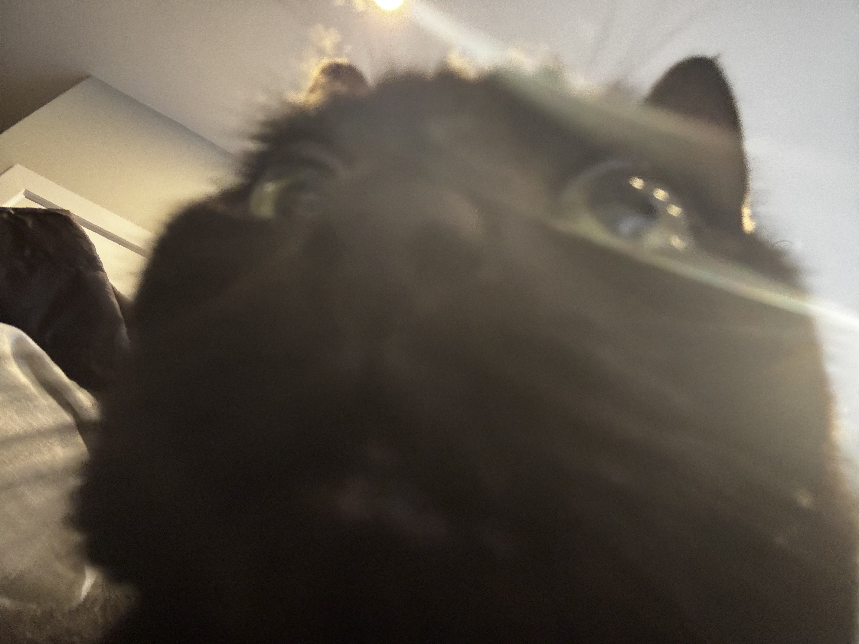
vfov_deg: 58.9
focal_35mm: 23
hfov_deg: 73.9
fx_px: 571
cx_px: 430
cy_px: 322
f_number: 1.9
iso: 640
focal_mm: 2.69
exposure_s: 1/17
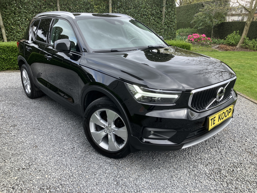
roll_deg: +1.1
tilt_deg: -18.5
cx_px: 128
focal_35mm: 28
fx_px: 208
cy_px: 96
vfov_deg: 49.7
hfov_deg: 63.4
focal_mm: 3.99
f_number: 1.8
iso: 32
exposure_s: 1/374
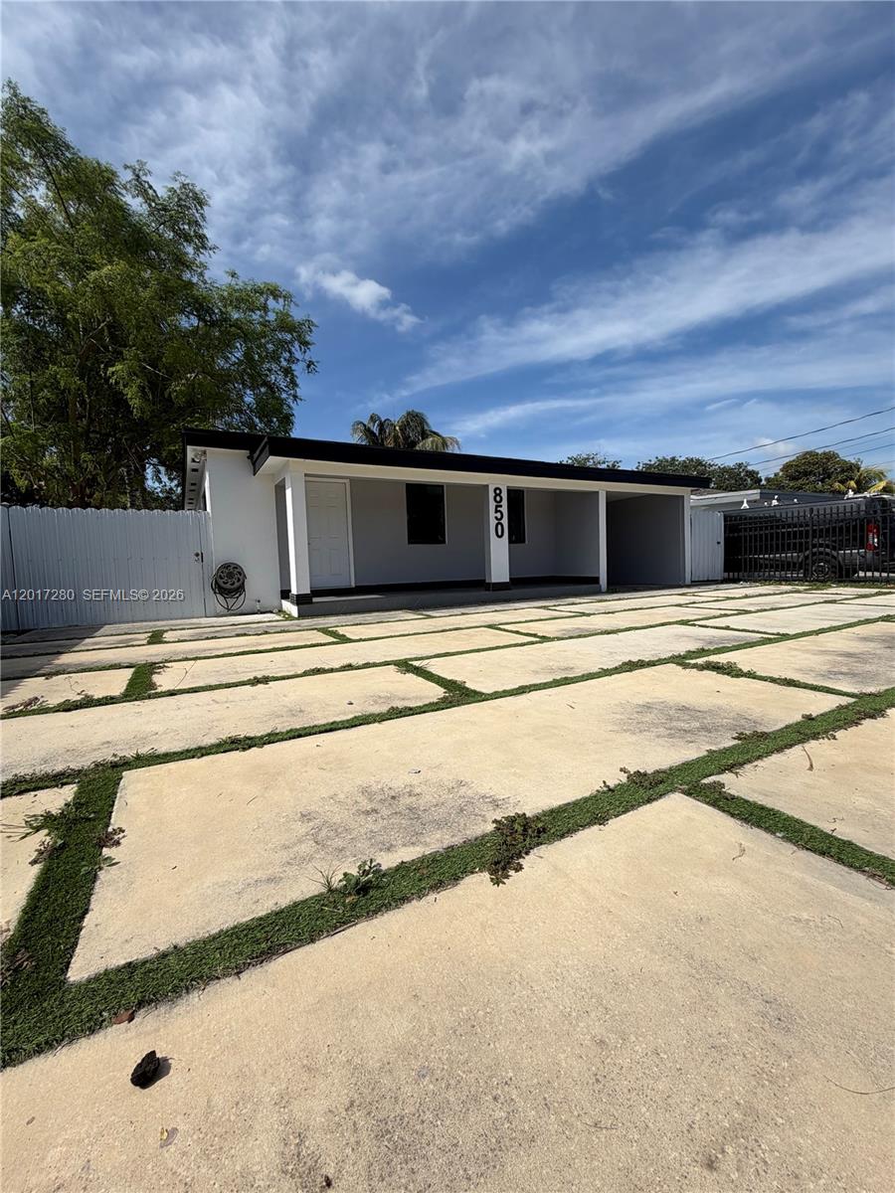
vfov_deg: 102.1
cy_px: 596
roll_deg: +1.6
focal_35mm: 14
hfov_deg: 85.7
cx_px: 448
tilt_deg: -1.8
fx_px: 483
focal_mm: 2.22
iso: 20
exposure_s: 1/1399
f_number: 2.2
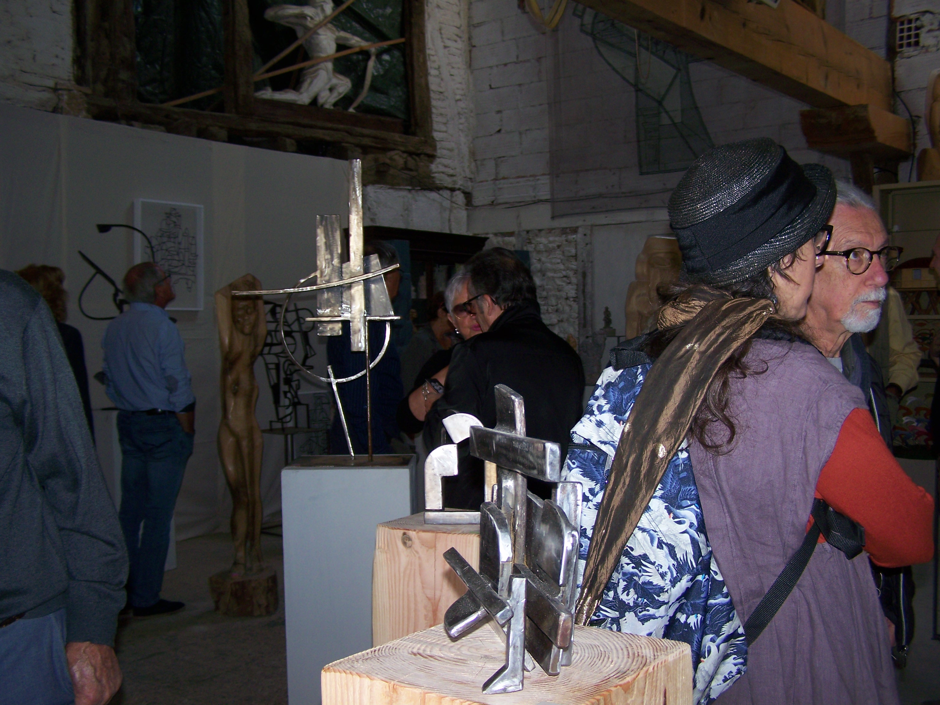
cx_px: 470
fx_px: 1032
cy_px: 352
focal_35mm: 38
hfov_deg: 49.0
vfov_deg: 37.7
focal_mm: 6.3
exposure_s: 1/60
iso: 80
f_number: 2.8
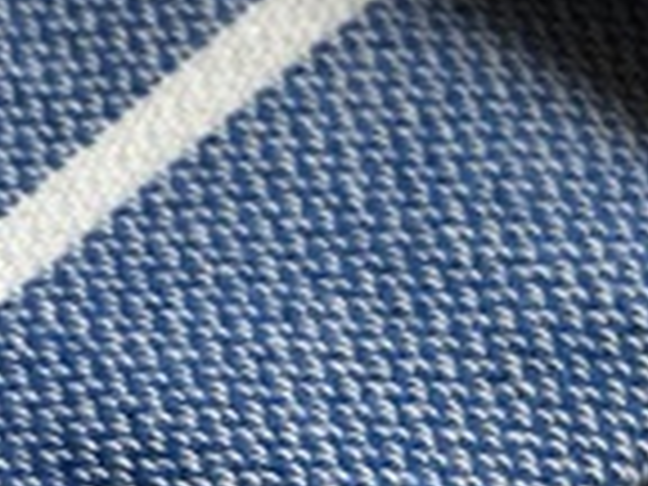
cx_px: -524
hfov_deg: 11.3
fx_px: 3033
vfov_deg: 8.8
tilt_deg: -65.4
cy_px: 835
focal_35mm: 162
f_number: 2.2
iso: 40
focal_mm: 4.15
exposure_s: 1/100
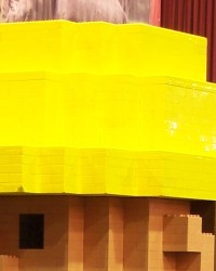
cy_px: 486
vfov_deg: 7.0
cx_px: 18
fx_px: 2142
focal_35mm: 268
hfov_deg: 5.8
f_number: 3.2
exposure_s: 1/2
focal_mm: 11.1
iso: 80
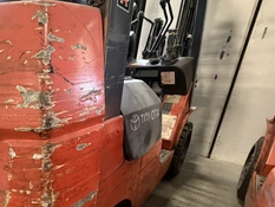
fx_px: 191
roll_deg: +3.3
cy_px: 153
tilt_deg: -24.0
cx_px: 61
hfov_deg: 66.1
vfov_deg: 54.5
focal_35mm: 24
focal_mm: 2.22
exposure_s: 1/60
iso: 800
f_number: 2.2
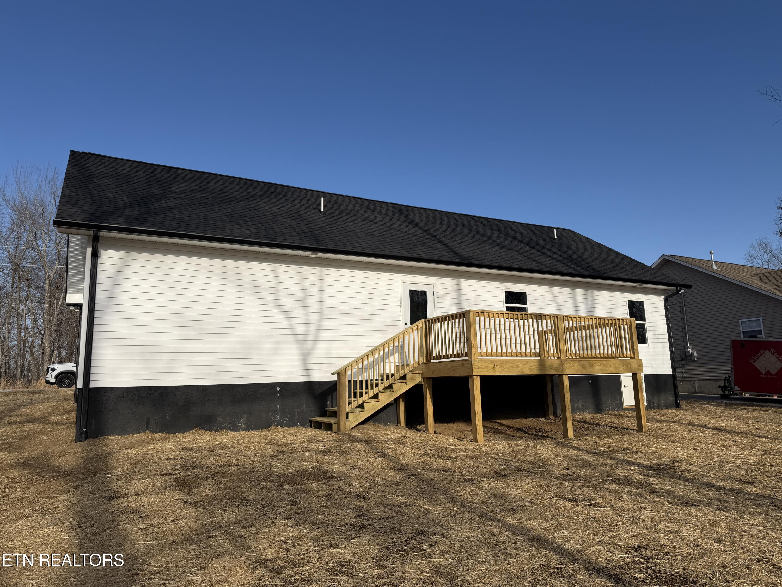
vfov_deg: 56.8
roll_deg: +1.3
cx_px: 391
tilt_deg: +10.5
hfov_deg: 71.6
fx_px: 542
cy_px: 294
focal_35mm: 24
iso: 80
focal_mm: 6.76
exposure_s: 1/5714
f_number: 1.78
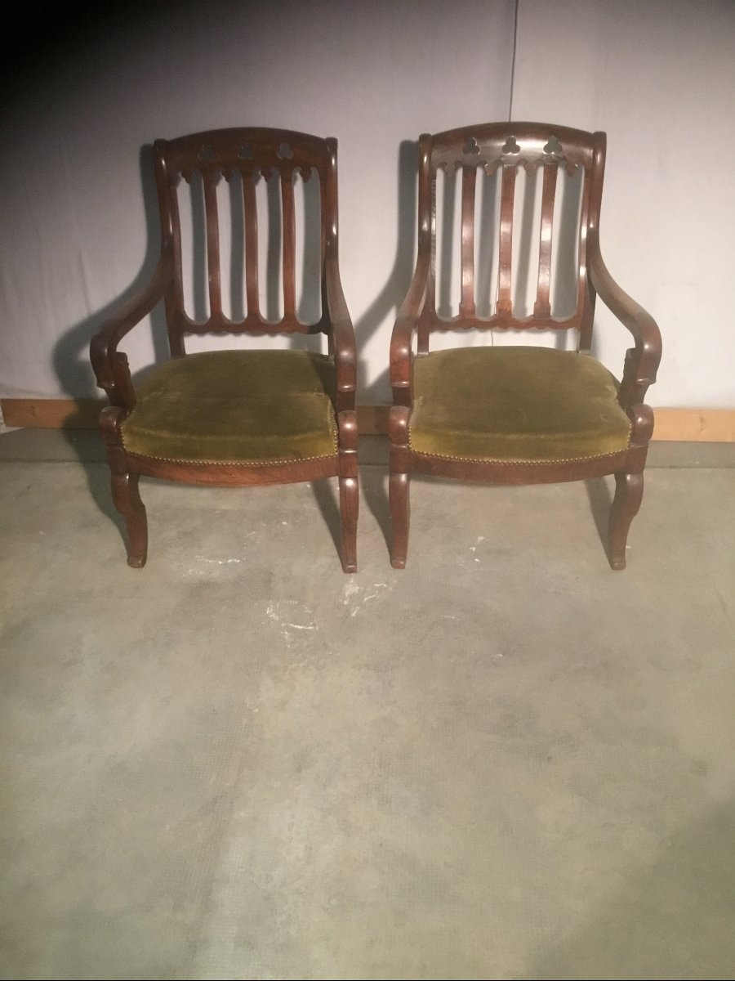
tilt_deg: -33.8
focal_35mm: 31
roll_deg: +0.2
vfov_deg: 58.4
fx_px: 878
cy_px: 490
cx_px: 368
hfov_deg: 45.4
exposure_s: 1/33
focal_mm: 3.3
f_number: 2.4
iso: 200
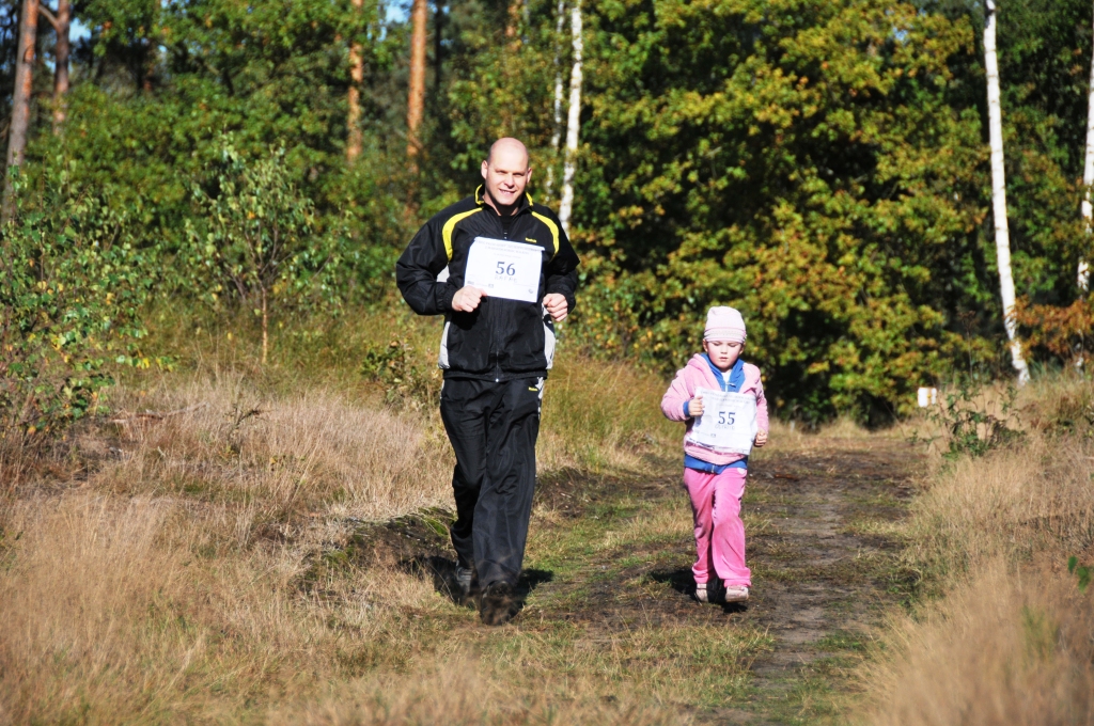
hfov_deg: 10.2
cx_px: 547
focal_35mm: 202
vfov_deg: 6.8
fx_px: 6146
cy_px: 363
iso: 320
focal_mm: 135
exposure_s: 1/2000
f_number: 5.6
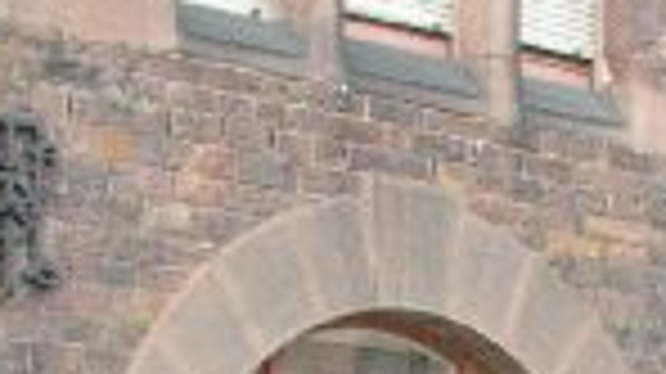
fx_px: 3635
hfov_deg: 10.3
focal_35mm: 206
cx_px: 801
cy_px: 1320
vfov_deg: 5.4
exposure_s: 1/60
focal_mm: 8.9
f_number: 8
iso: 200
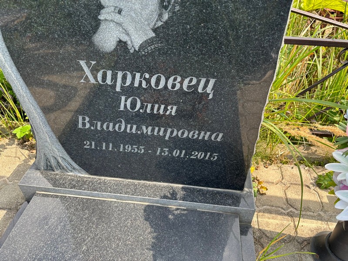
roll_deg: +0.4
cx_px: 174
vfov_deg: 53.1
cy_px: 130
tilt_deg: -43.3
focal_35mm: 26
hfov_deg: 67.3
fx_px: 261
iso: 50
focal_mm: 5.96
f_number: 1.6
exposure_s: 1/462
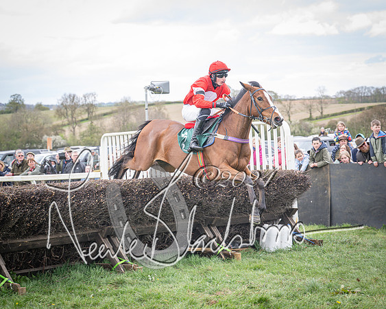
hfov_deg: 20.5
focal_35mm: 93
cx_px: 243
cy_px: 166
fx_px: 1067
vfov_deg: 16.5
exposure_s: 1/800
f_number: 4
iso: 500
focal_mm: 70
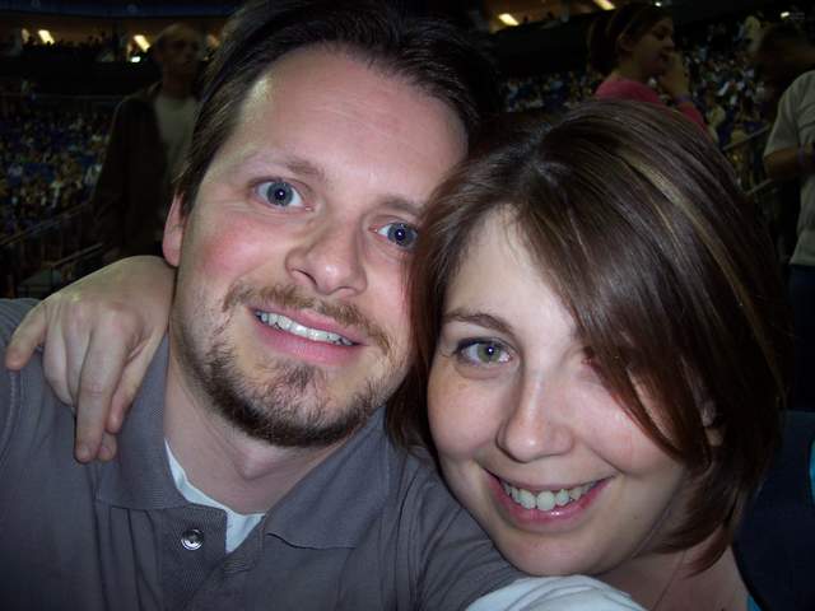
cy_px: 306
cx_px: 408
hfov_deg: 49.0
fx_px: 895
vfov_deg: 37.7
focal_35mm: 38
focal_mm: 8
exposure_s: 1/30
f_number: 2.8
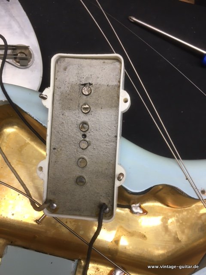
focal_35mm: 29
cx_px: 103
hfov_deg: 48.2
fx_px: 230
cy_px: 138
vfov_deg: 61.7
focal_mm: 4.15
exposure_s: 1/33
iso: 32
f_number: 2.2
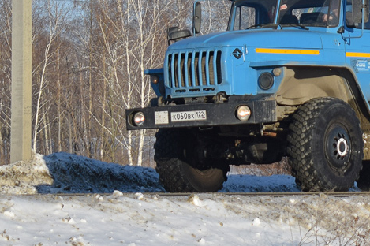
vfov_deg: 6.5
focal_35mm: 211
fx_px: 2170
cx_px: 363
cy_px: -11
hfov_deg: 9.7
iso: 100
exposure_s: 1/800
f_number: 6.3
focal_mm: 55
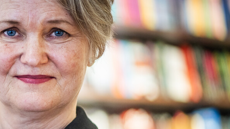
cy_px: 115
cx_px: -58
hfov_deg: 8.9
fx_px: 1457
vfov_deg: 5.1
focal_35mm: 239
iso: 500
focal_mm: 85
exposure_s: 1/250
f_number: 1.8
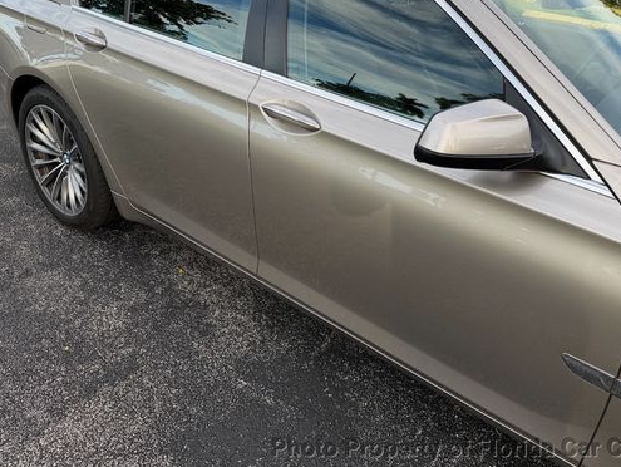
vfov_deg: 45.1
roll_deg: -5.4
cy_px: 173
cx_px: 359
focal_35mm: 31
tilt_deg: -24.3
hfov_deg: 58.0
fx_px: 557
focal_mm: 6.76
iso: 80
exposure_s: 1/831
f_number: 1.78
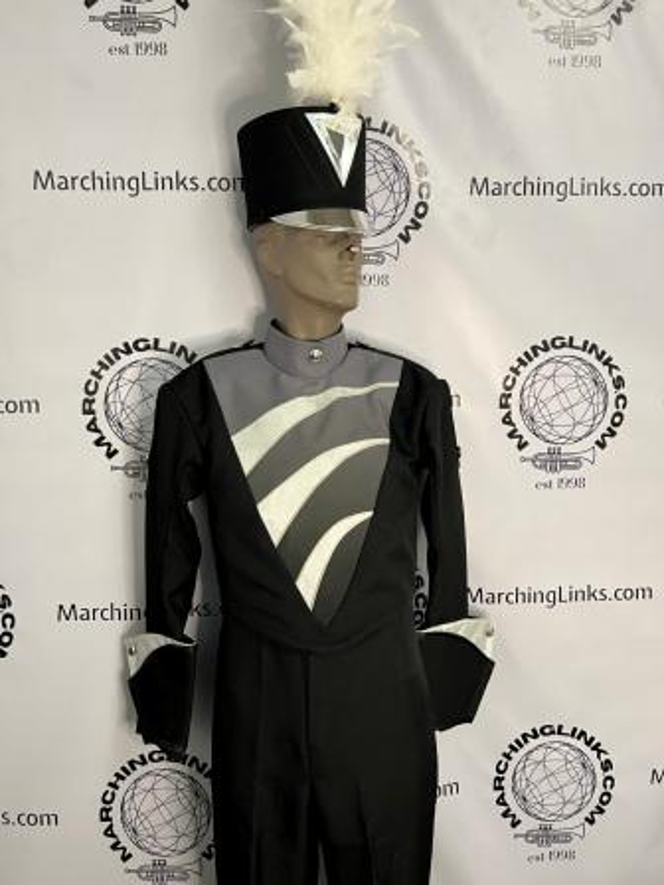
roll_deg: +1.9
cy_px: 442
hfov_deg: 53.1
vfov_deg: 67.3
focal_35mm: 26
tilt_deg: -6.7
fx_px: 665
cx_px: 332
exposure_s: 1/60
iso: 250
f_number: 1.5
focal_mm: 5.7
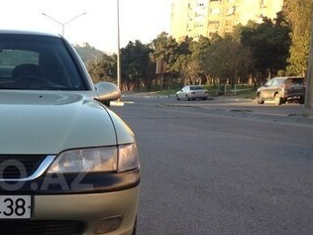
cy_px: 175
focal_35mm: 73
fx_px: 660
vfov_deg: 20.0
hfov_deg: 25.2
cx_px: -8
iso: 50
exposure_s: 1/184
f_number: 2.4
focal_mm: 4.28
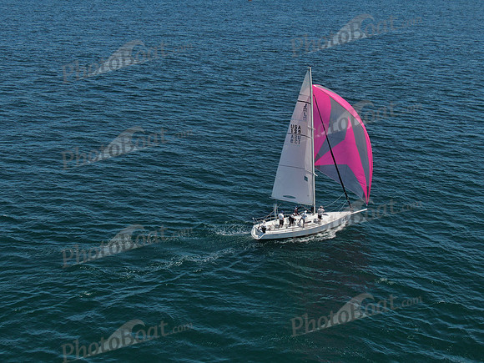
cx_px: 242
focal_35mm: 48
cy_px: 182
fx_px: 671
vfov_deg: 30.3
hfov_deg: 39.7
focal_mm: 8.6
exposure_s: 1/1000
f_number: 3.8
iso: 100
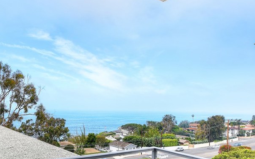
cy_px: 107
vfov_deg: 46.8
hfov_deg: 66.9
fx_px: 181
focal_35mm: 26
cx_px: 71
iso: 100
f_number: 8
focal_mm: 10
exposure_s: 1/320
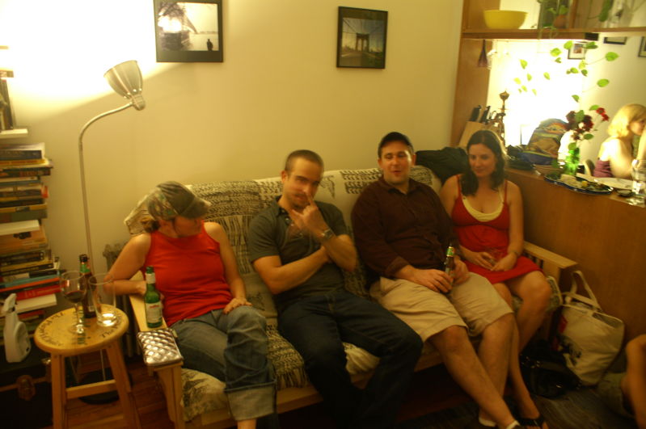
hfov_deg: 67.4
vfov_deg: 47.8
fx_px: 484
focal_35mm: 27
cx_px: 323
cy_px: 214
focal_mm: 18
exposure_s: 1/3
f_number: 3.5
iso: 400
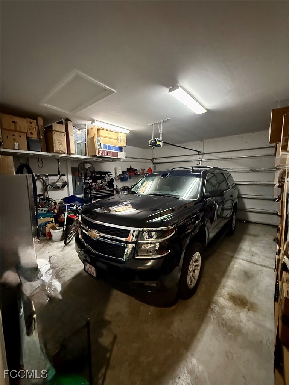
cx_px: 144
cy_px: 192
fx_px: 156
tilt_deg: -5.1
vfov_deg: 102.1
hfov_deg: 85.7
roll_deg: +0.6
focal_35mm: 14
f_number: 2.2
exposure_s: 1/60
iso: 1000
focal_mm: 2.22
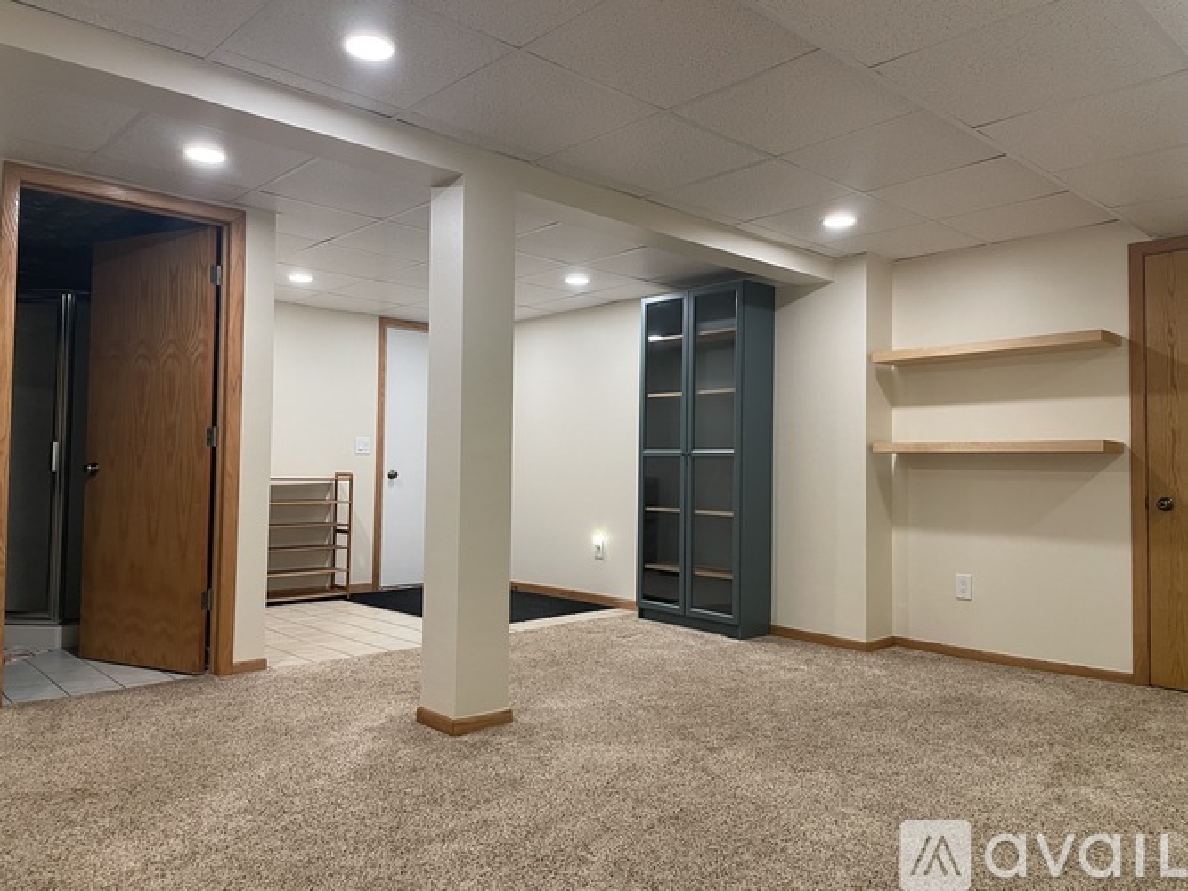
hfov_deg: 67.3
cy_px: 446
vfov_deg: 53.0
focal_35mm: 26
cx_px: 594
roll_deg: -1.5
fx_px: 892
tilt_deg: +2.4
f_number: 1.6
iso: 100
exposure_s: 1/57
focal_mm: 4.2
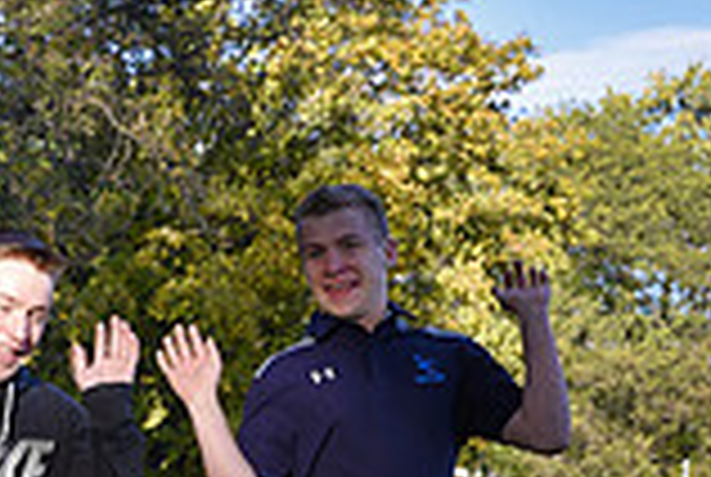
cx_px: 207
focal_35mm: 165
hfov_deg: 12.4
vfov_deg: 8.2
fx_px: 3265
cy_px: 722
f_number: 7.1
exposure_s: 1/200
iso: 200
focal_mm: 45
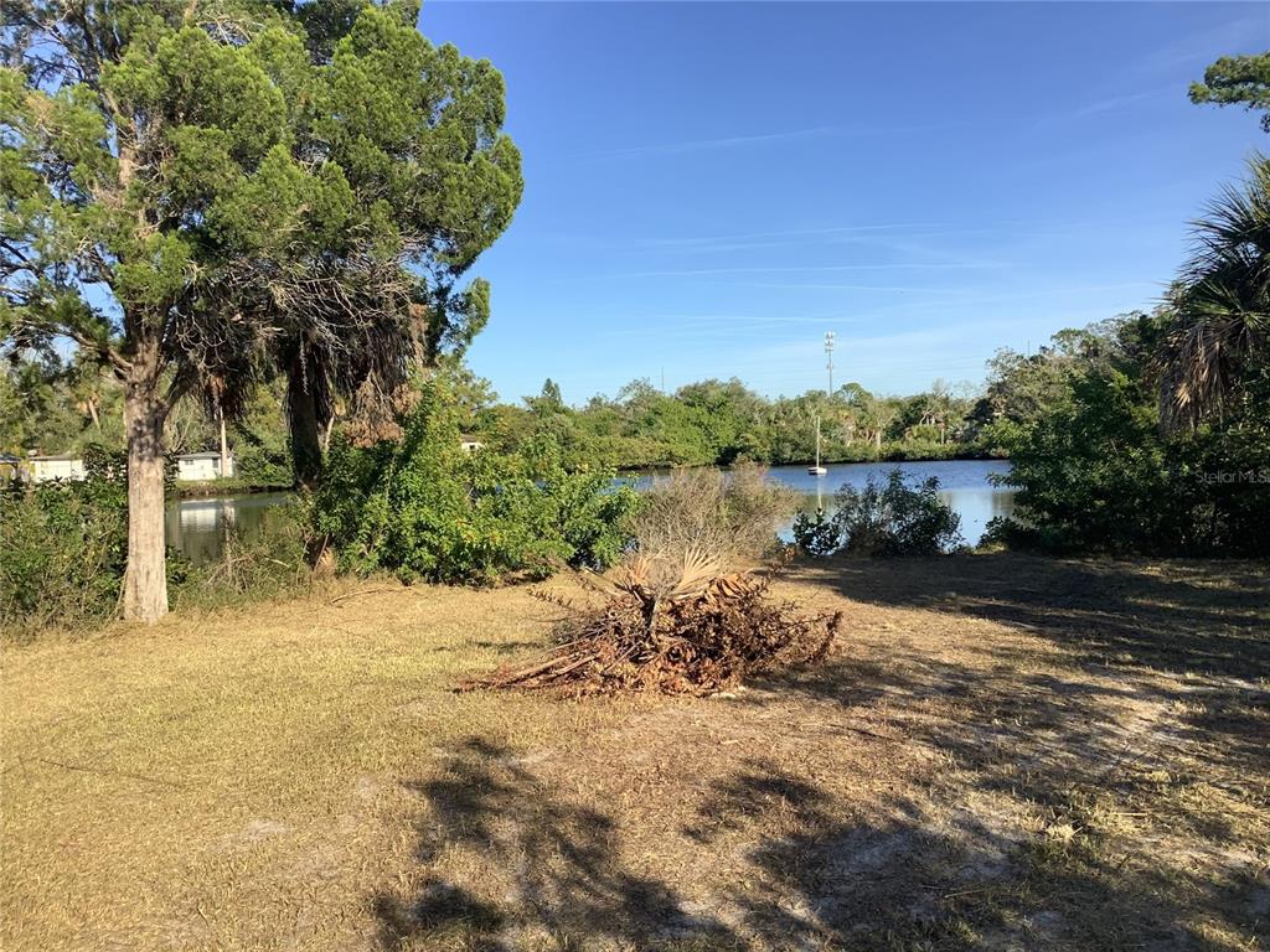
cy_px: 476
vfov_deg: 45.4
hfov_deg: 58.4
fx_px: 1137
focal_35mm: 31
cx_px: 635
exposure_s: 1/1131
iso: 25
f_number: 2.4
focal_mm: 3.3
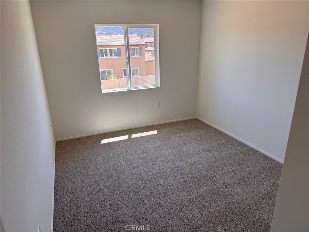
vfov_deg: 56.8
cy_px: 116
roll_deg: +1.0
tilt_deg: -17.8
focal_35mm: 24
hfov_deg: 71.6
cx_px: 154
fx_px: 214
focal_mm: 6.76
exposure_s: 1/200
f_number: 1.78
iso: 80
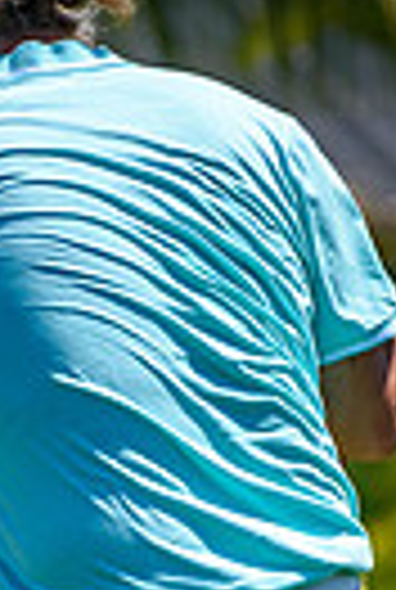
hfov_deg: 1.3
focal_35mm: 1079
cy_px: 653
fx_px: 17709
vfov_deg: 1.9
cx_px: -58
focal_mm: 210
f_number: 5.6
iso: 250
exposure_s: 1/2000
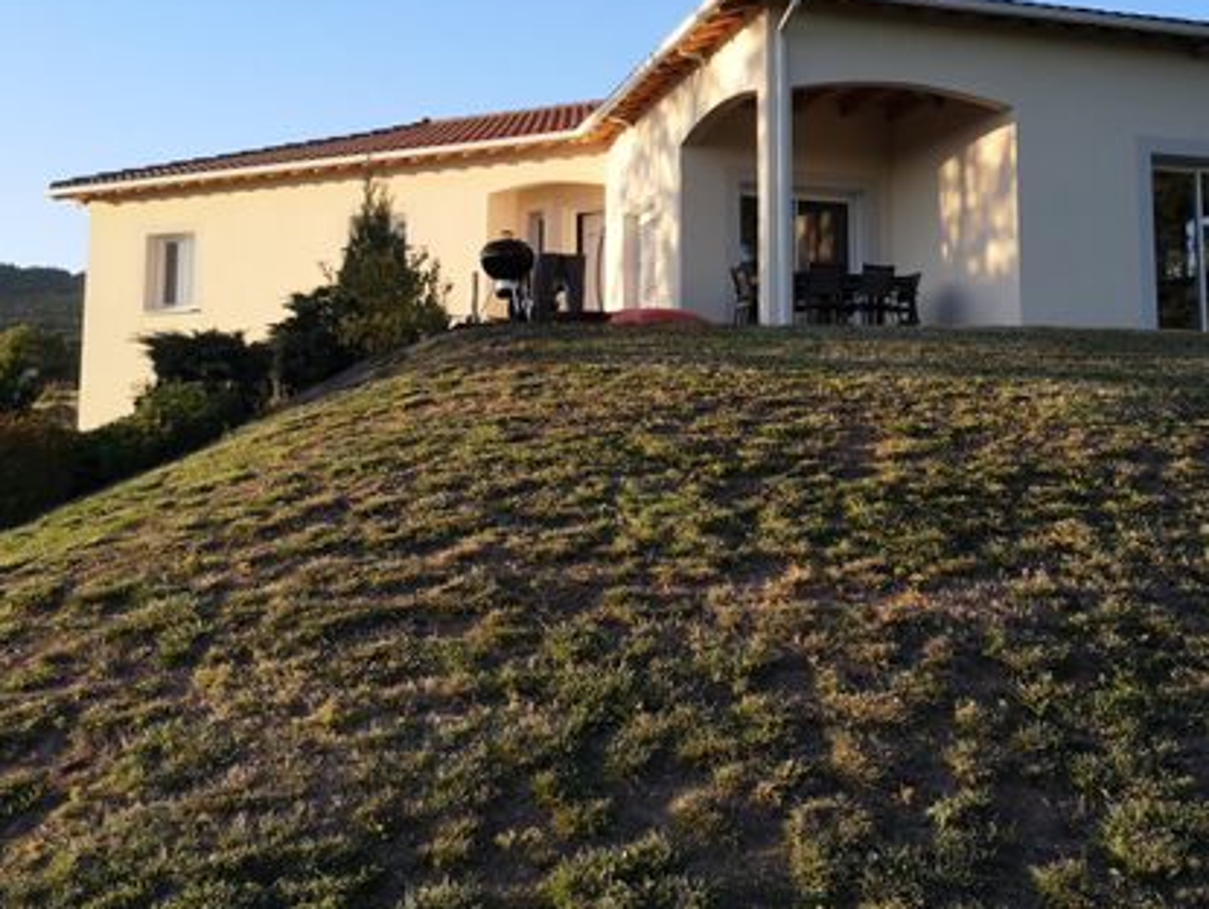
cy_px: 288
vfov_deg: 36.4
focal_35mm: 39
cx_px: 778
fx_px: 1363
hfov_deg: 47.3
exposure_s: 1/846
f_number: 1.8
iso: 50
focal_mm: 3.95
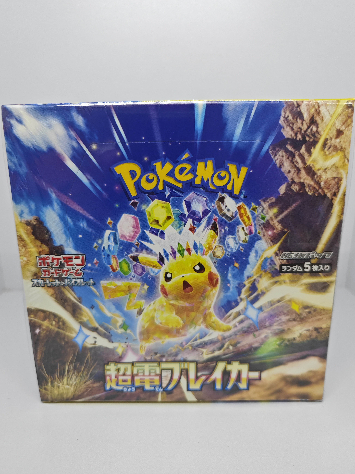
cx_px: 178
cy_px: 237
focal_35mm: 23
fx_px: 314
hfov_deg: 58.9
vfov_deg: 73.9
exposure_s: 1/100
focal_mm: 7.79
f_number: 1.9
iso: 64
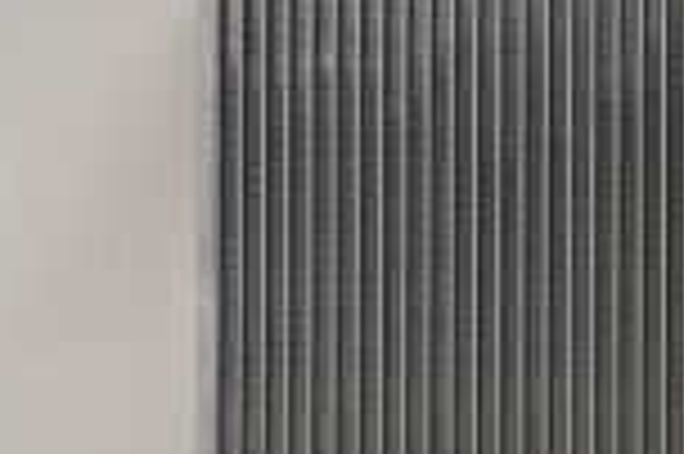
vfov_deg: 9.8
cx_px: 1084
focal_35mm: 136
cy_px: -162
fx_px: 2581
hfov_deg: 14.0
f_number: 5.6
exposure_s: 1/125
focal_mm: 23
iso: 400
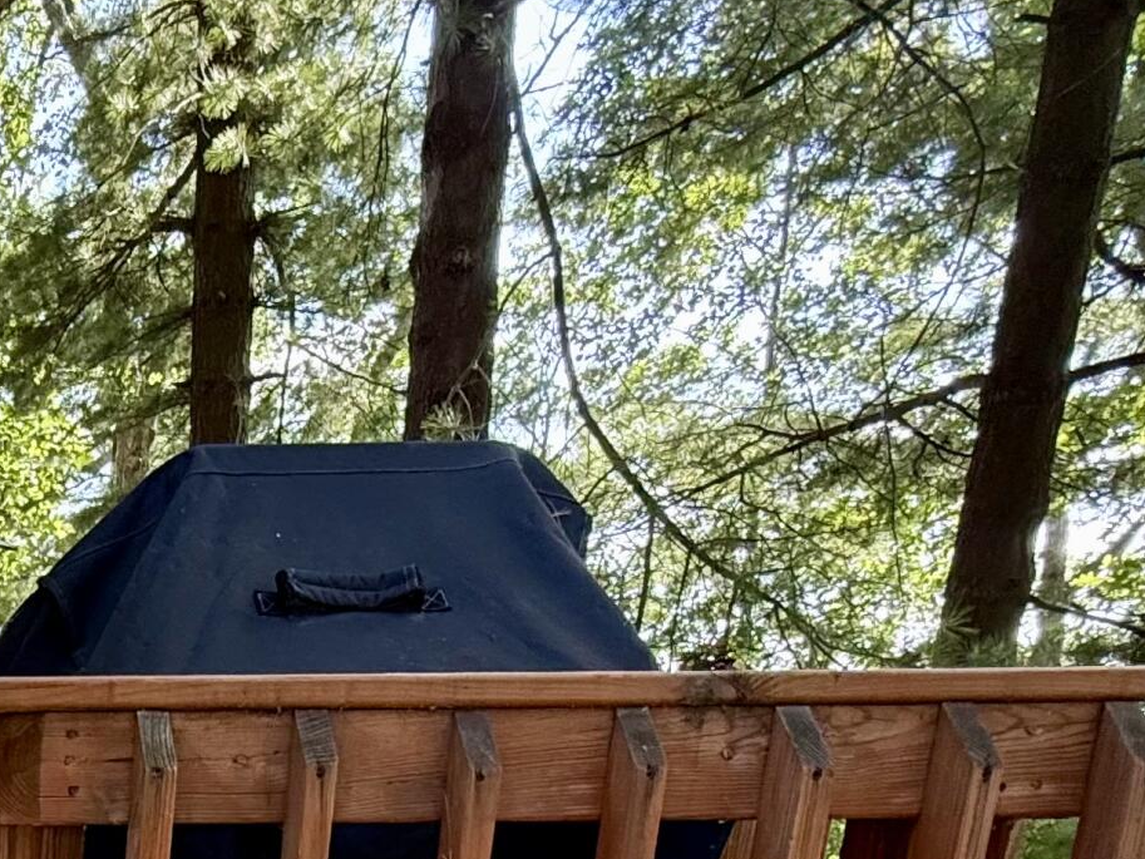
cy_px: 1195
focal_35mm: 46
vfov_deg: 25.7
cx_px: -241
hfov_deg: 33.3
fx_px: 1522
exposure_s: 1/99
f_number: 2.2
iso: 160
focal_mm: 2.22
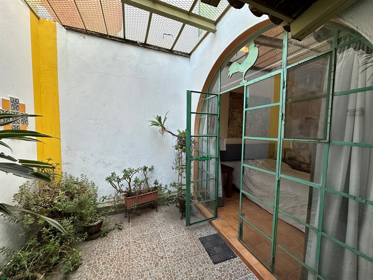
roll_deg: -1.5
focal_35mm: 14
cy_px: 140
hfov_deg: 102.1
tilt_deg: -3.1
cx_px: 186
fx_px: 151
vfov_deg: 85.7
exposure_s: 1/99
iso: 200
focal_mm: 2.22
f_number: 2.2
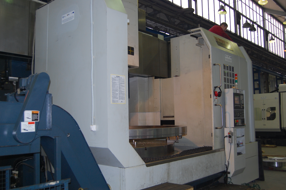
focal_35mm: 36
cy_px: 95
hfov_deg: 53.2
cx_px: 143
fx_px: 286
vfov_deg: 36.8
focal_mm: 24
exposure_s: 1/60
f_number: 4
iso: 400
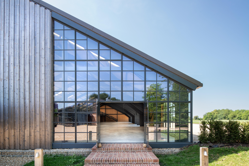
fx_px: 131
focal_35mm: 19
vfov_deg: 64.6
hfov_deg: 86.9
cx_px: 124
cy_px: 83
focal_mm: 19
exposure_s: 1/100
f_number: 10
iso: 320
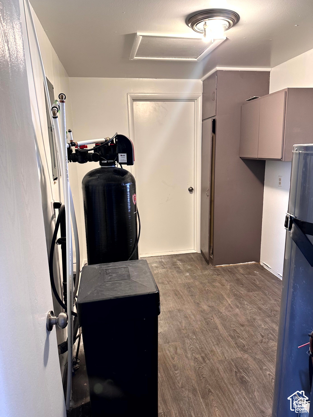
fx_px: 289
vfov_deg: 71.6
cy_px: 208
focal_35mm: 24
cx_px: 156
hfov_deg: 56.8
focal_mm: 6.86
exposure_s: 1/60
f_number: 1.78
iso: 160
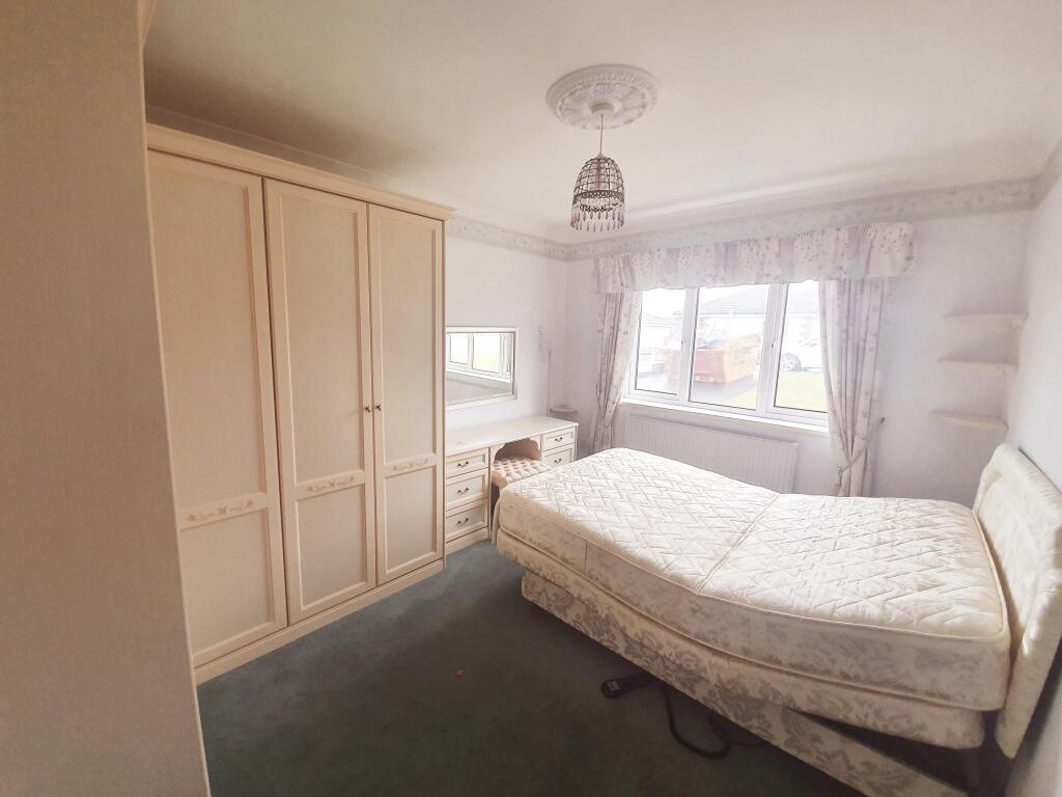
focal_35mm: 13
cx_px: 531
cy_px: 398
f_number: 2.2
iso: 100
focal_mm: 1.8
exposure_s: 1/60
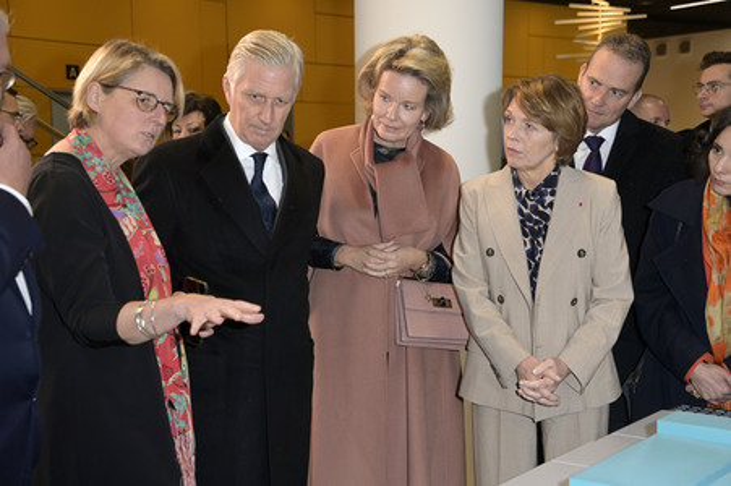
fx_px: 1177
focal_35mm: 58
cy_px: 243
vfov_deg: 23.3
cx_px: 366
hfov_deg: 34.5
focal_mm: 58
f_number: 5.6
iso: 1600
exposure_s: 1/125
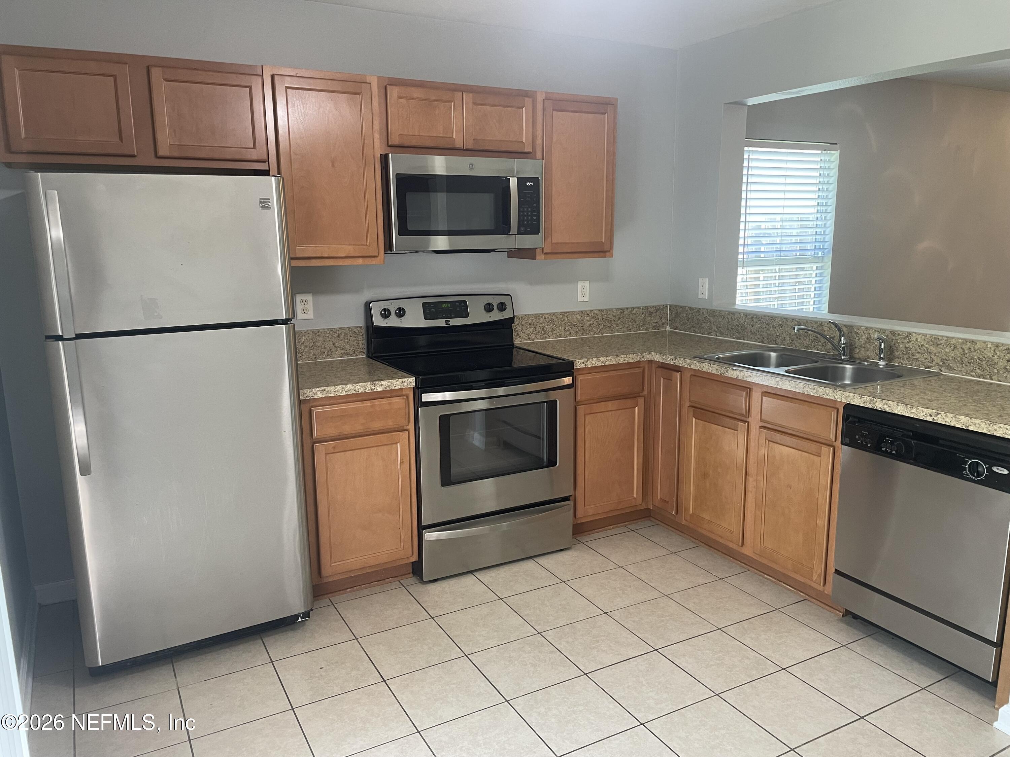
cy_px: 378
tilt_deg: -11.5
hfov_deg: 67.3
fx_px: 759
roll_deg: +0.3
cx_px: 505
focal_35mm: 26
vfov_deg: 53.1
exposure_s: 1/60
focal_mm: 4.2
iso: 100
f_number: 1.6
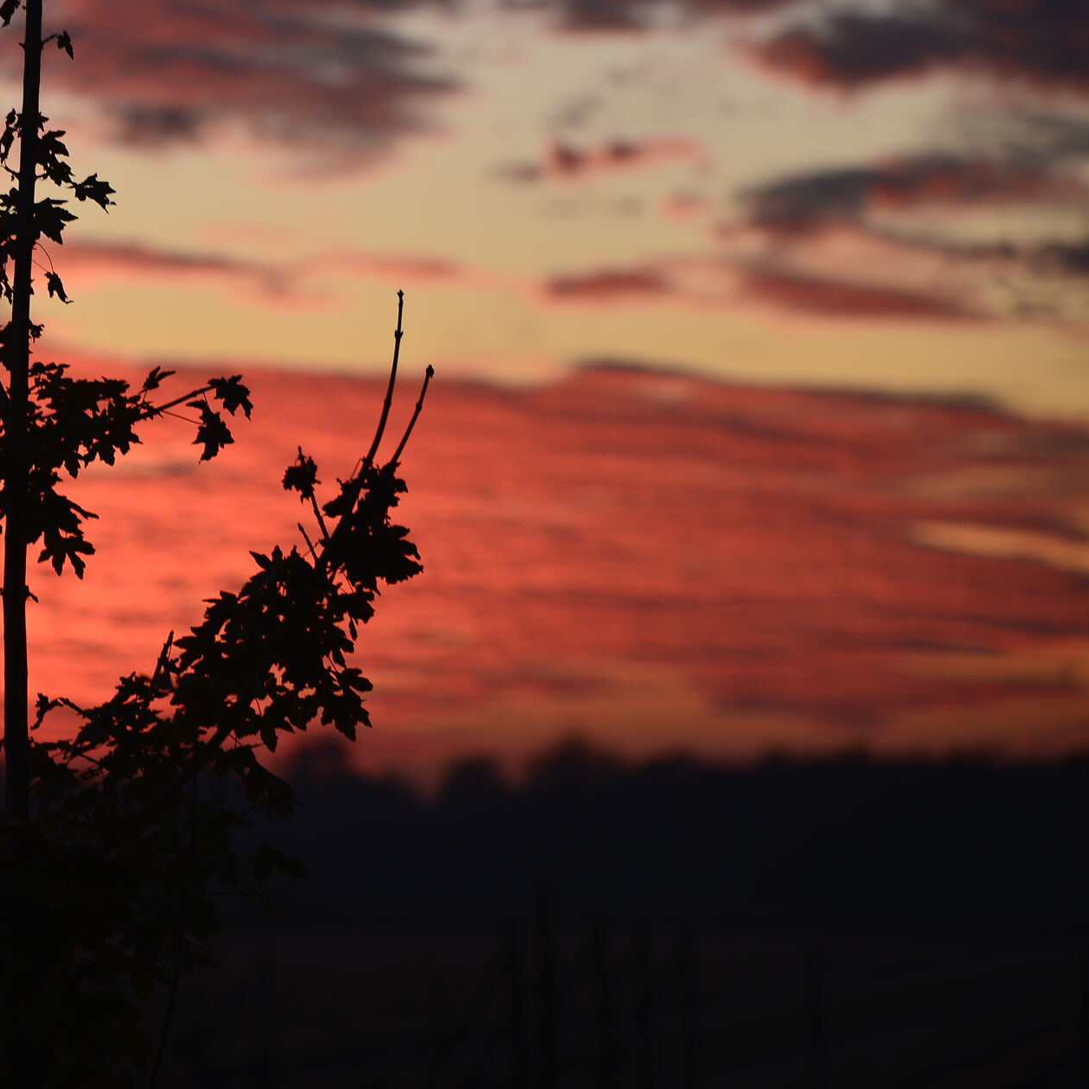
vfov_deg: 9.0
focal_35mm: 195
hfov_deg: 8.9
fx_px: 6940
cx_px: 95
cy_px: 396
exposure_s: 1/60
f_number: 4
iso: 100
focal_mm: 120
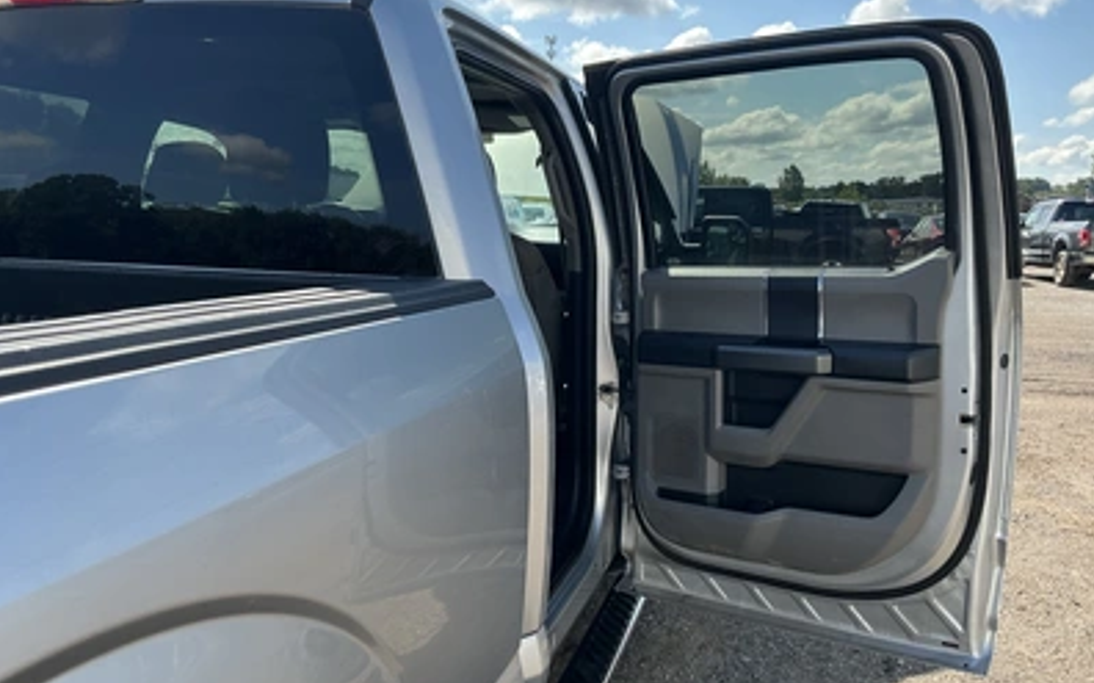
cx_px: 550
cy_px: 318
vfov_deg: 41.8
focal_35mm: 30
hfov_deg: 62.9
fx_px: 894
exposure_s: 1/781
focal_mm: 3
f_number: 1.8
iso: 25
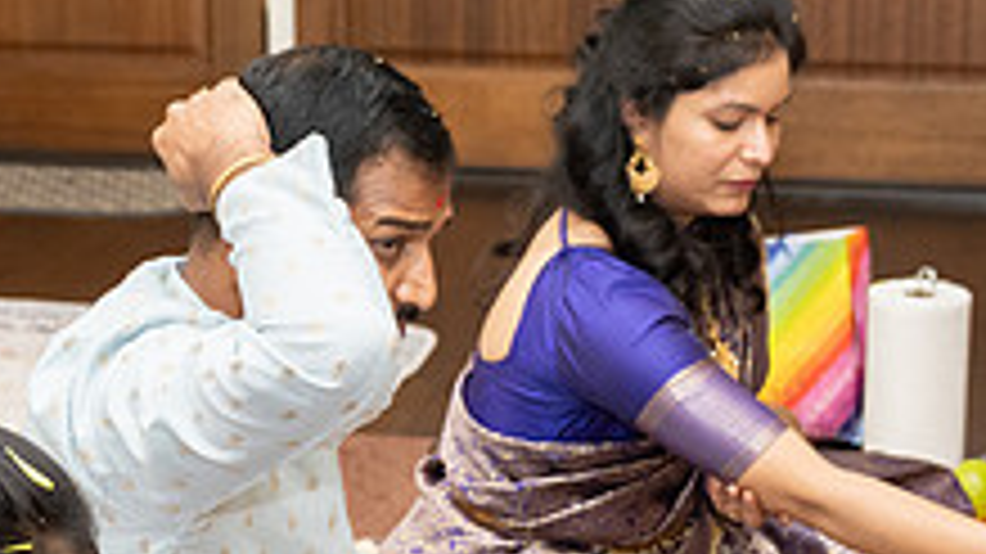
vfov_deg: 12.0
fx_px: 2640
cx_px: 369
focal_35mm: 101
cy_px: 318
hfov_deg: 21.1
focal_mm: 36
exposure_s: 1/160
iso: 1000
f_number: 3.2
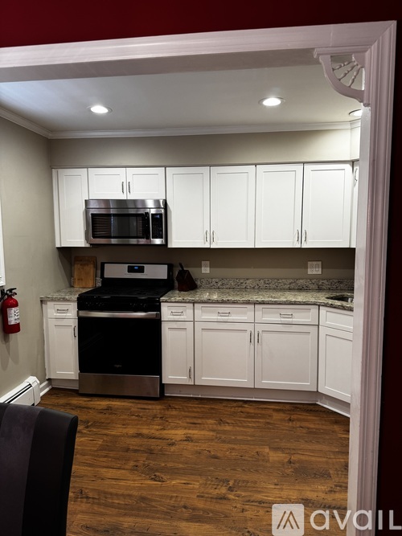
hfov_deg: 56.8
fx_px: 372
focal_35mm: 24
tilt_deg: -4.5
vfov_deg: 71.6
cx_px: 201
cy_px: 268
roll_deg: +0.9
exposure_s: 1/60
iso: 125
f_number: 1.78
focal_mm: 6.76
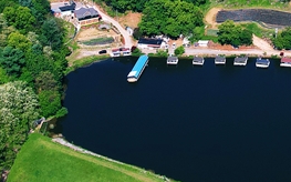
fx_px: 777
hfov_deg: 20.9
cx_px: 239
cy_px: -43
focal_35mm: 98
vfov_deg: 13.0
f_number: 2.8
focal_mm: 8.38
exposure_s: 1/2000
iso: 100
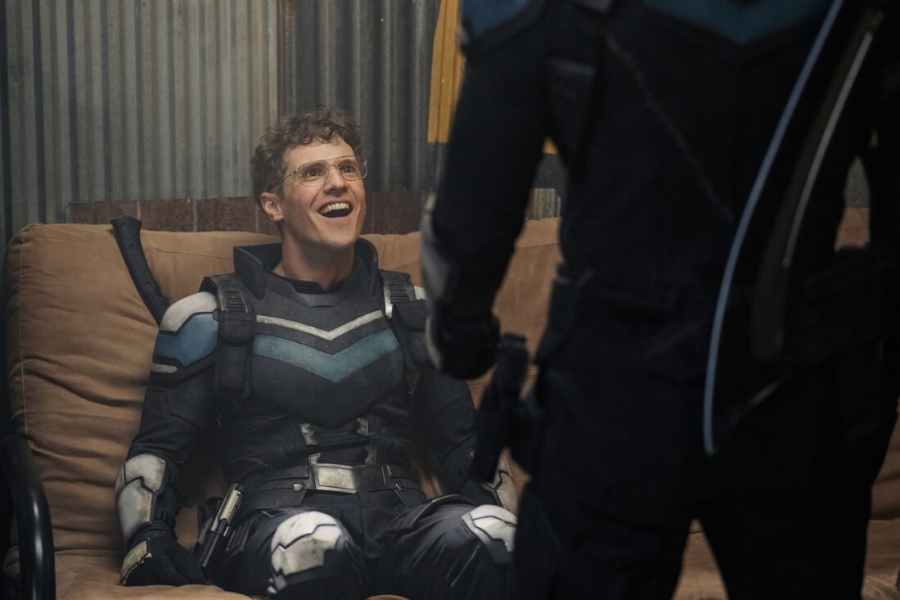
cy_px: 300
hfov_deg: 24.2
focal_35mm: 84
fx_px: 2100
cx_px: 450
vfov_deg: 16.3
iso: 8000
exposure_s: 1/125
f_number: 3.2
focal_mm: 84
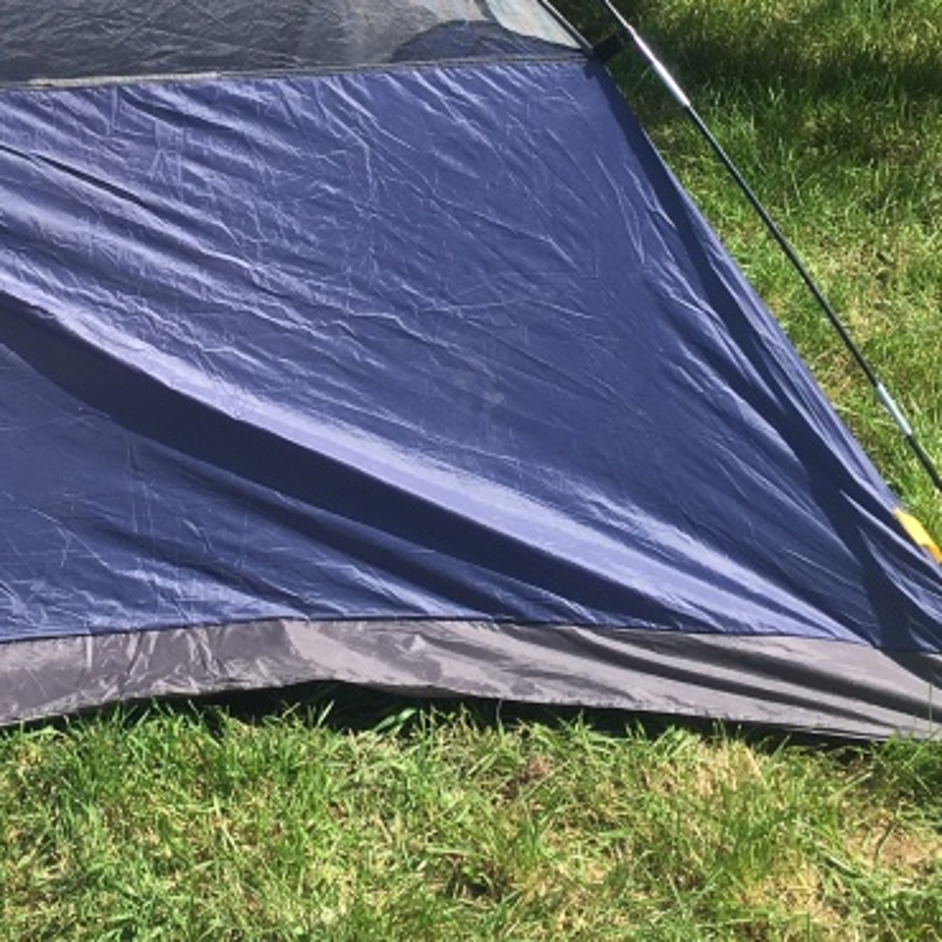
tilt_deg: -14.4
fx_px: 2186
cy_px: 64
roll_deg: -0.6
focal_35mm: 71
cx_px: -3
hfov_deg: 23.3
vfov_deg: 23.6
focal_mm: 4.15
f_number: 2.2
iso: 25
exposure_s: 1/927
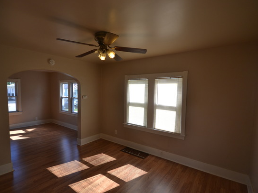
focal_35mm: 17
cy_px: 101
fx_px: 127
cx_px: 128
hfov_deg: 91.0
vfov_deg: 74.7
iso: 180
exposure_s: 1/125
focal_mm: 10
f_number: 5.6
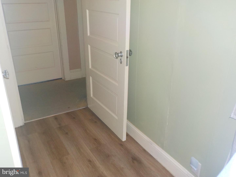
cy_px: 88
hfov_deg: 60.0
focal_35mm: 30
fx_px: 205
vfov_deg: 46.8
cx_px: 118
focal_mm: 4.1
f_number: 3.3
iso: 200
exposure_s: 1/30
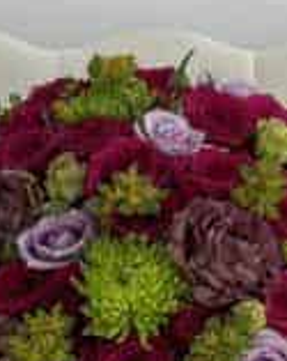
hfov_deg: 12.5
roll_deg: +1.7
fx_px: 1310
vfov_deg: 15.6
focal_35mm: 123
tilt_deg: -6.8
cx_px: 186
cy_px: 271
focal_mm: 5.7
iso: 50
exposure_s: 1/700
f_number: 1.5
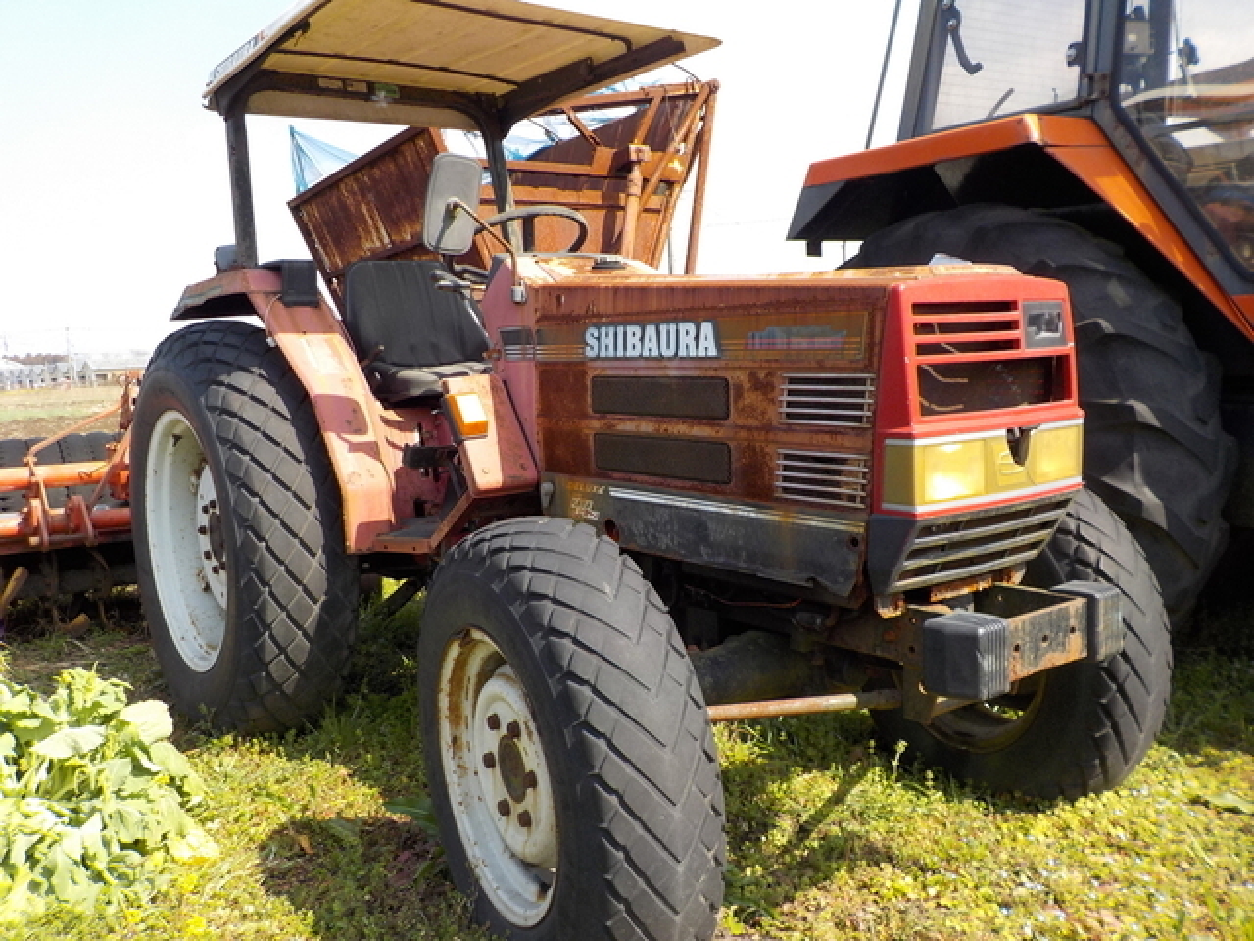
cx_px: 627
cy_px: 470
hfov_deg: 60.0
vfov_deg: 46.8
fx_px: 1087
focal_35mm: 30
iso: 125
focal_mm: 4.1
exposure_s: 1/500
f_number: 3.3
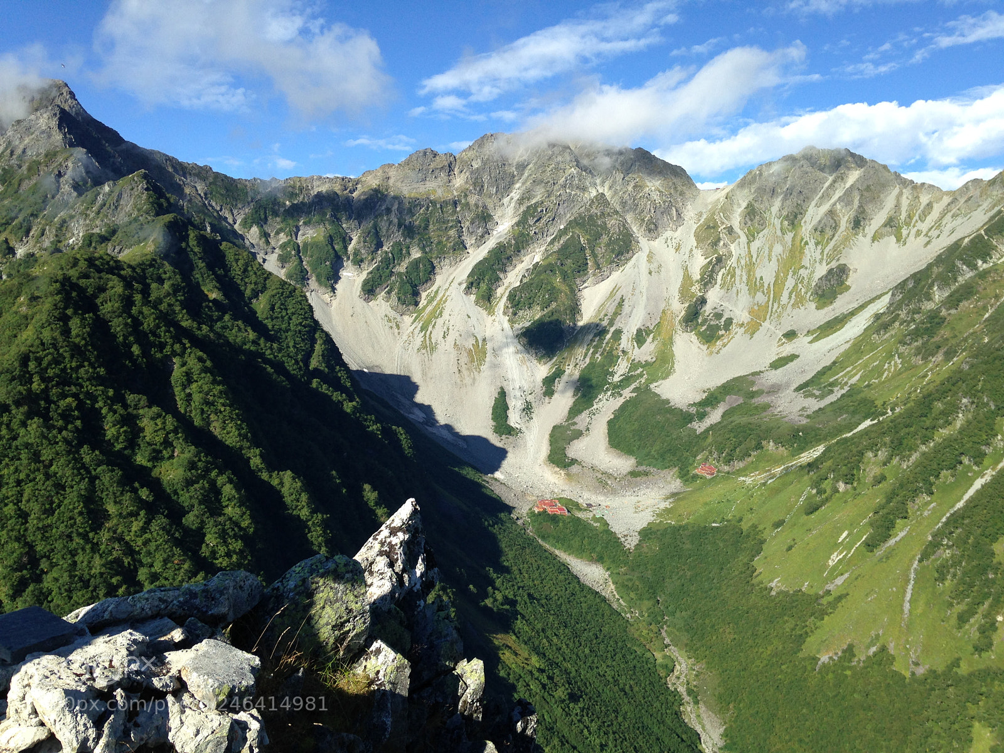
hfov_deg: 55.4
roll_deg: -1.1
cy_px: 376
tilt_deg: -4.6
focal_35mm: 33
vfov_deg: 42.9
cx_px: 502
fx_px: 957
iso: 50
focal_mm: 4.12
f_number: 2.4
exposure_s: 1/985
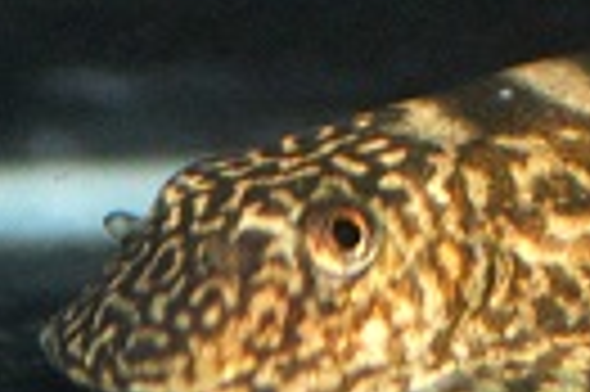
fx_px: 7611
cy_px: 18
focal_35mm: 465
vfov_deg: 2.9
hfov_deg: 4.4
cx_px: 973
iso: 800
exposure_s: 1/100
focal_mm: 90
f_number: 3.5
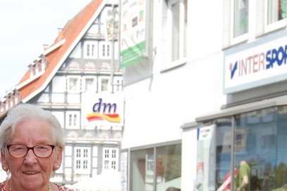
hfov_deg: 15.2
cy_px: 270
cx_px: -27
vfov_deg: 10.1
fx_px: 1051
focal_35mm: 132
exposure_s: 1/200
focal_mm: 30
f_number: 7.1
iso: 200
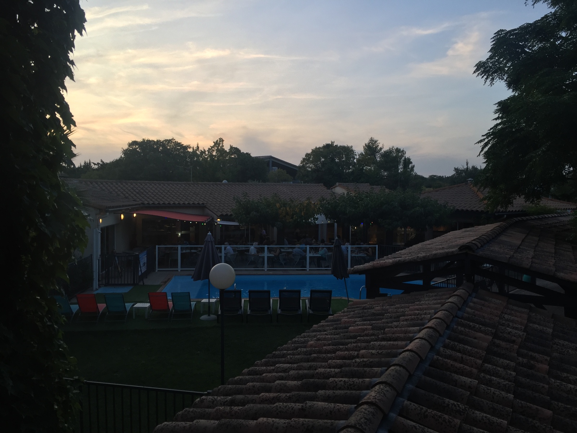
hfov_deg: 61.7
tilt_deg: -1.6
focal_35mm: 29
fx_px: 483
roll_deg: -0.2
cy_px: 216
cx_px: 288
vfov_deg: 48.2
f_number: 2.2
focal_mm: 4.15
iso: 32
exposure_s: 1/120
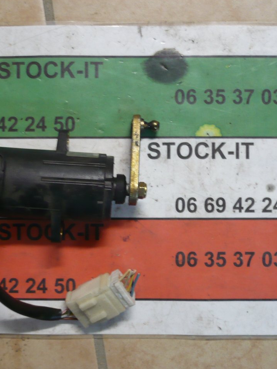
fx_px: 501
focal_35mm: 47
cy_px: 185
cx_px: 123
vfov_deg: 40.4
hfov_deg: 30.9
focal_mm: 5.8
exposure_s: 1/10
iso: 200
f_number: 2.8
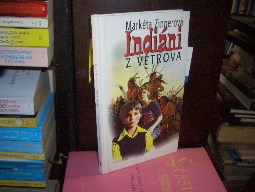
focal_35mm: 35
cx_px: 128
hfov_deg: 52.6
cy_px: 96
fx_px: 258
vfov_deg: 40.7
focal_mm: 5.8
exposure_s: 1/60
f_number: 2.6
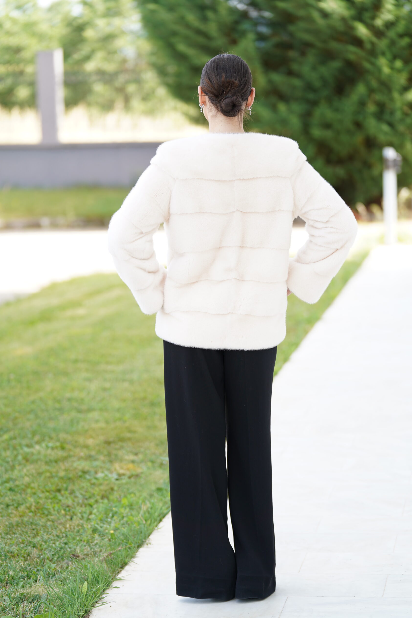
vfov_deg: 18.6
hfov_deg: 12.5
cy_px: 308
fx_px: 1888
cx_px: 205
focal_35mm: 110
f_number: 2.8
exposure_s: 1/250
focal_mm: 109
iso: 160
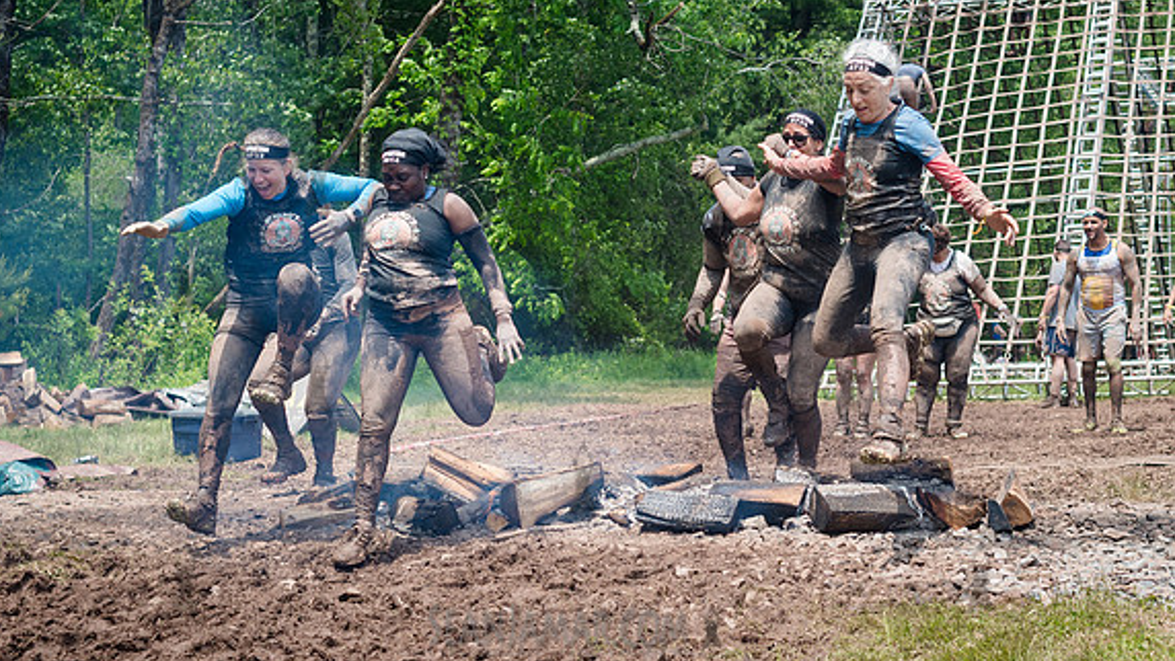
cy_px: 316
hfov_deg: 34.8
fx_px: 1870
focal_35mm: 60
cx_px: 702
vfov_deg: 20.1
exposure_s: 1/1250
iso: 250
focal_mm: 35
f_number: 4
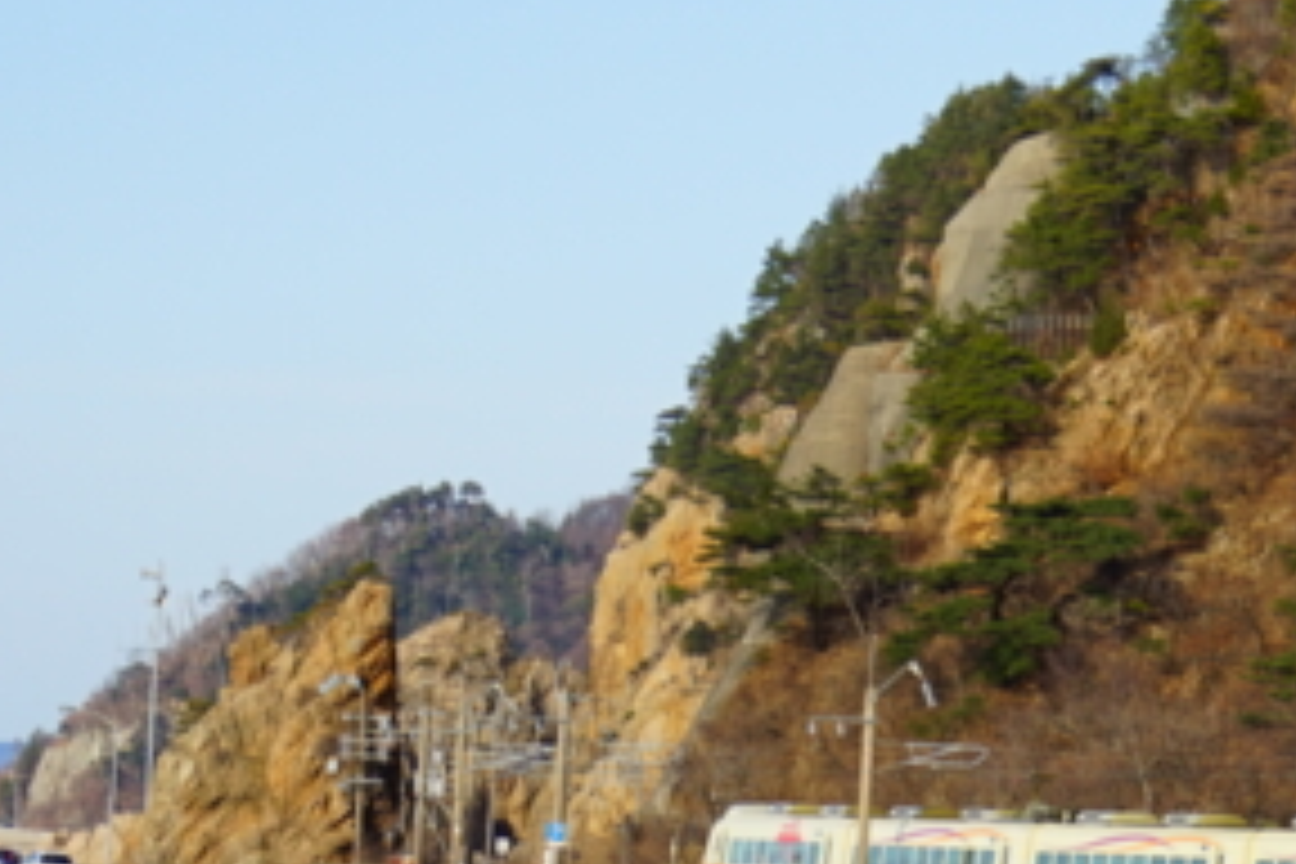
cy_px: 1123
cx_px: 1156
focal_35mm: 267
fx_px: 9611
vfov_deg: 5.1
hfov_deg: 7.7
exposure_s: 1/750
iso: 160
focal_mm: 64
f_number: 5.6
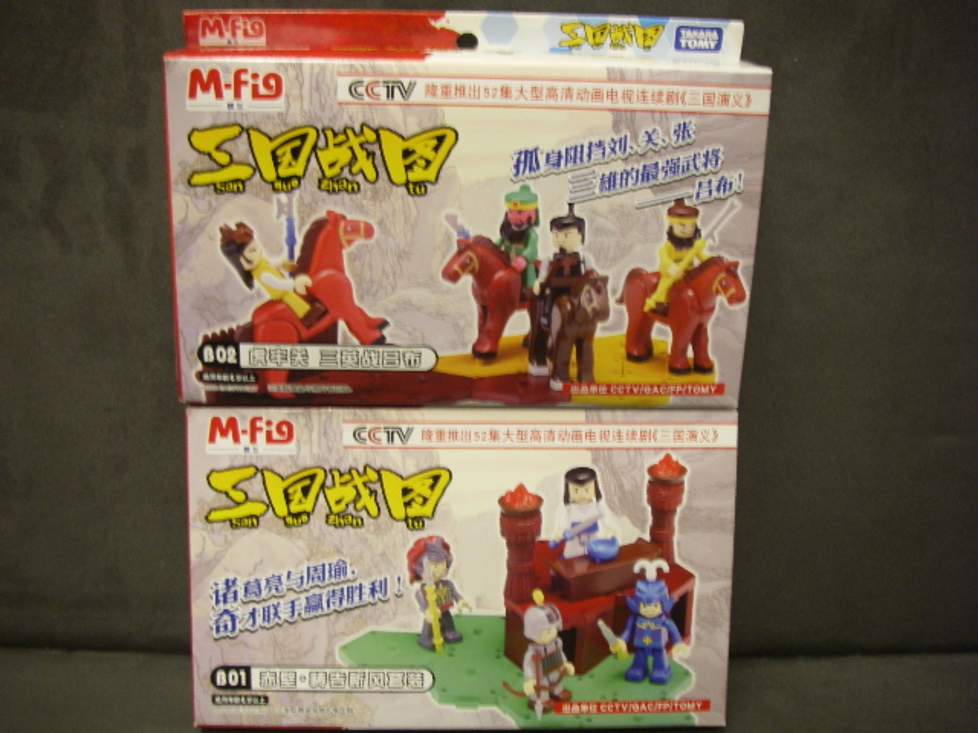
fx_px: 1074
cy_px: 366
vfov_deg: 37.7
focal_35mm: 38
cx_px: 489
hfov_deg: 49.0
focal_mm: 6.3
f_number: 3.3
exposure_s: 1/4
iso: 160
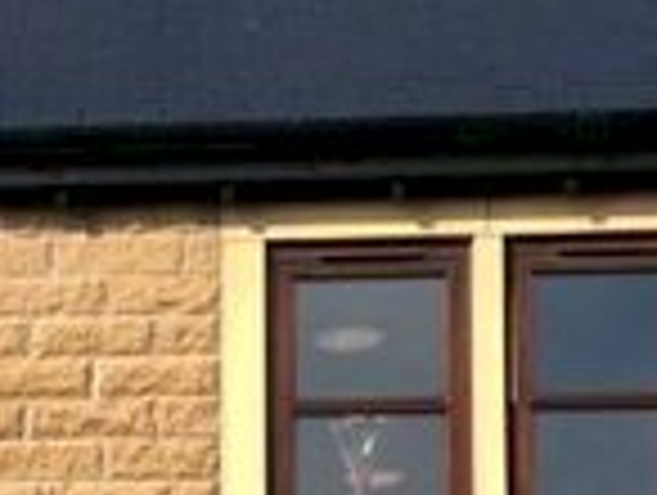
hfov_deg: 12.2
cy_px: 749
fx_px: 3004
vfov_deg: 9.2
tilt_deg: +6.2
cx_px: -90
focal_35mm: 158
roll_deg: +0.6
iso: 50
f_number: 2.4
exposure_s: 1/1550
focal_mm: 4.12
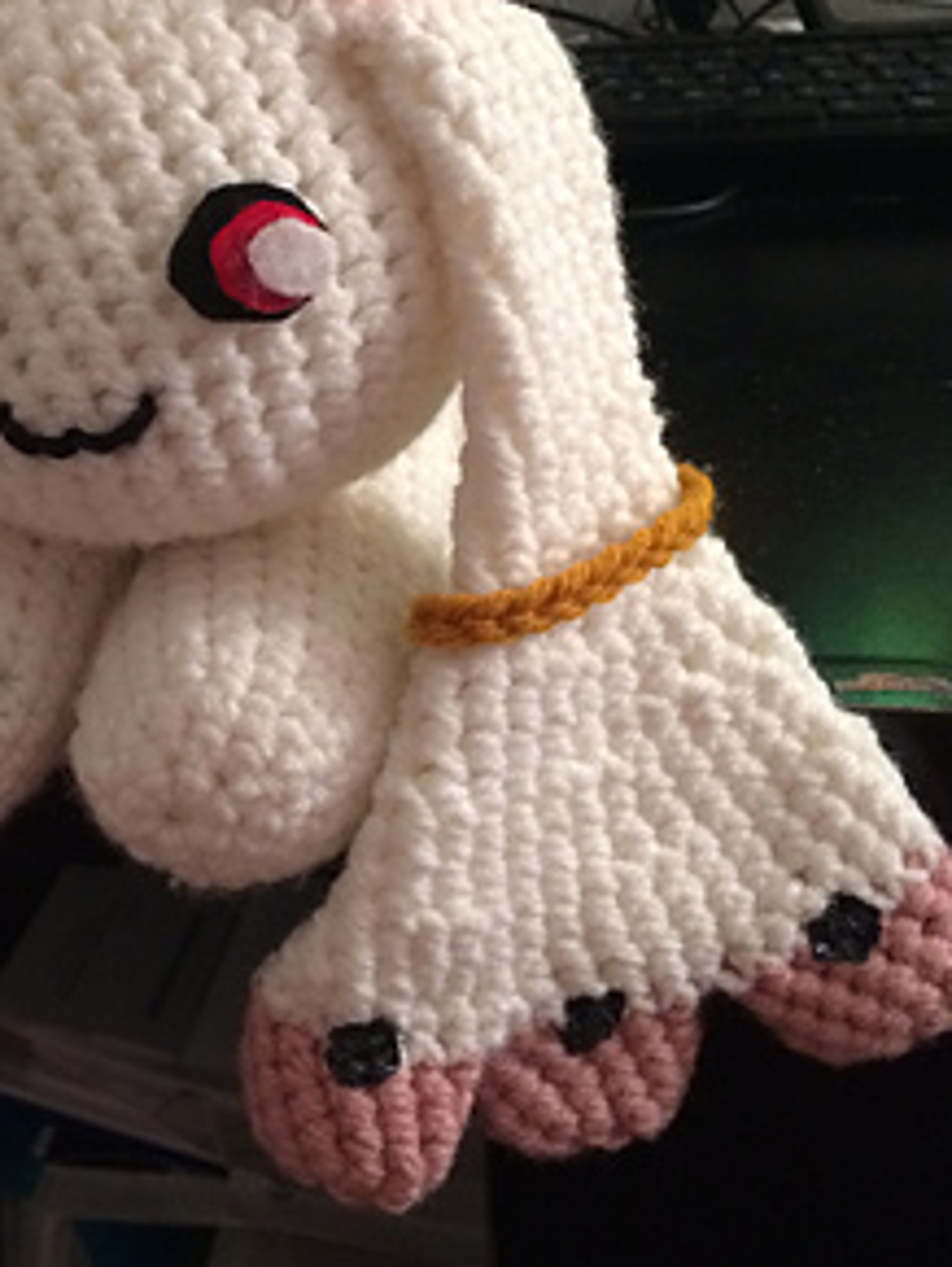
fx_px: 1831
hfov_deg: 28.6
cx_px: 216
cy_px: 481
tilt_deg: -22.6
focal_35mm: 50
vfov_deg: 37.9
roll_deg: +5.6
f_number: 2.2
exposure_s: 1/20
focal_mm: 4.15
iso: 250
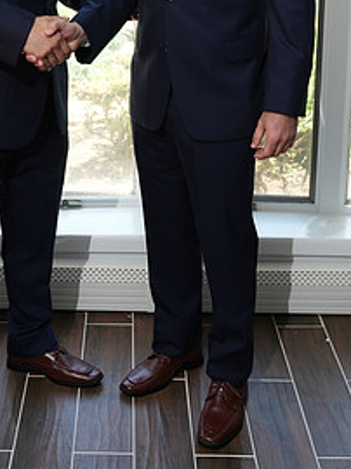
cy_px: 16
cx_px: 119
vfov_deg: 29.4
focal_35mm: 62
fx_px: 840
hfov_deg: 23.5
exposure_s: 1/200
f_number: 4
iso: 320
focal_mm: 30
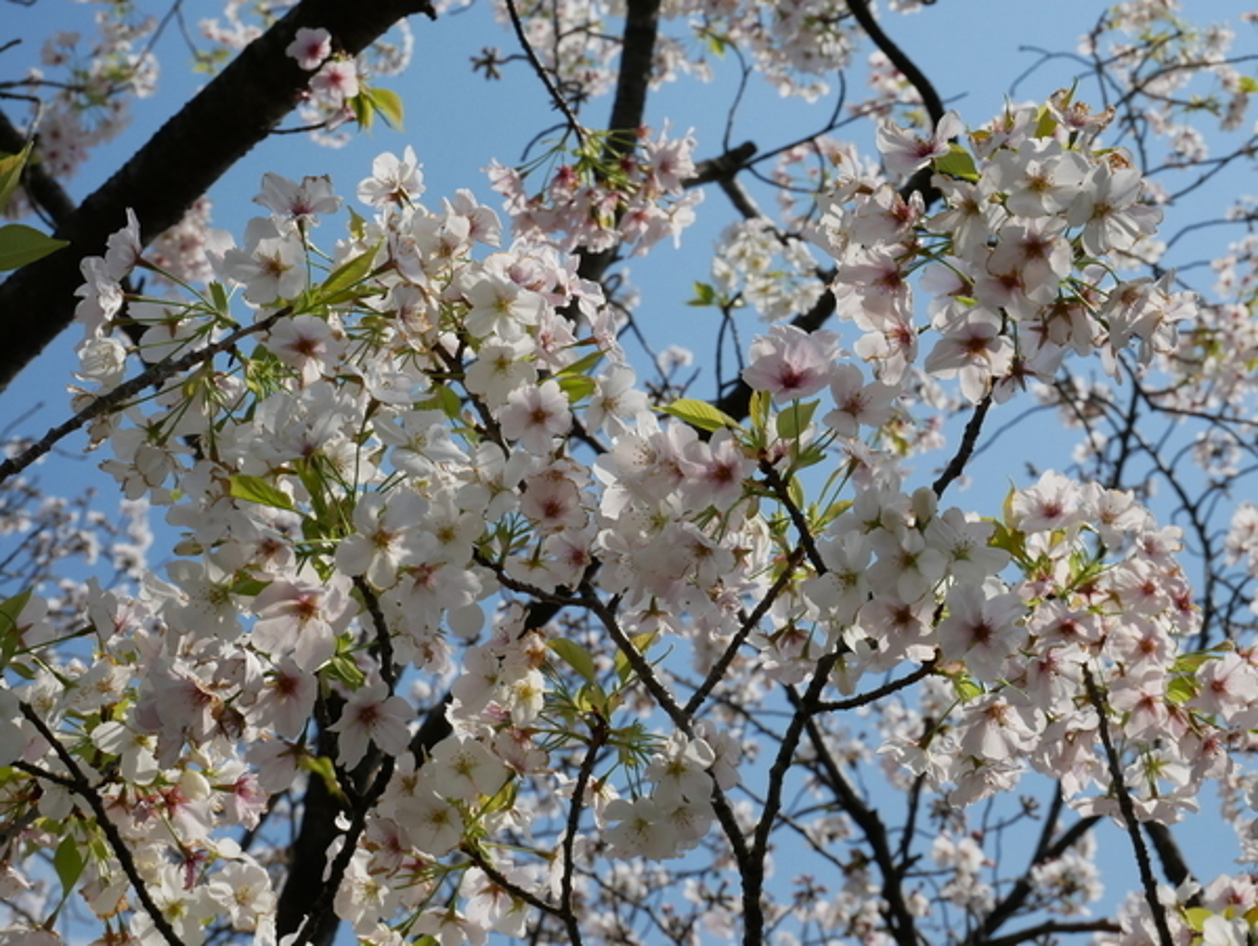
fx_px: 2837
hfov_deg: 25.0
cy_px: 473
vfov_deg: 18.9
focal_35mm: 78
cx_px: 629
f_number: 11
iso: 800
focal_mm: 39
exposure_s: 1/1600
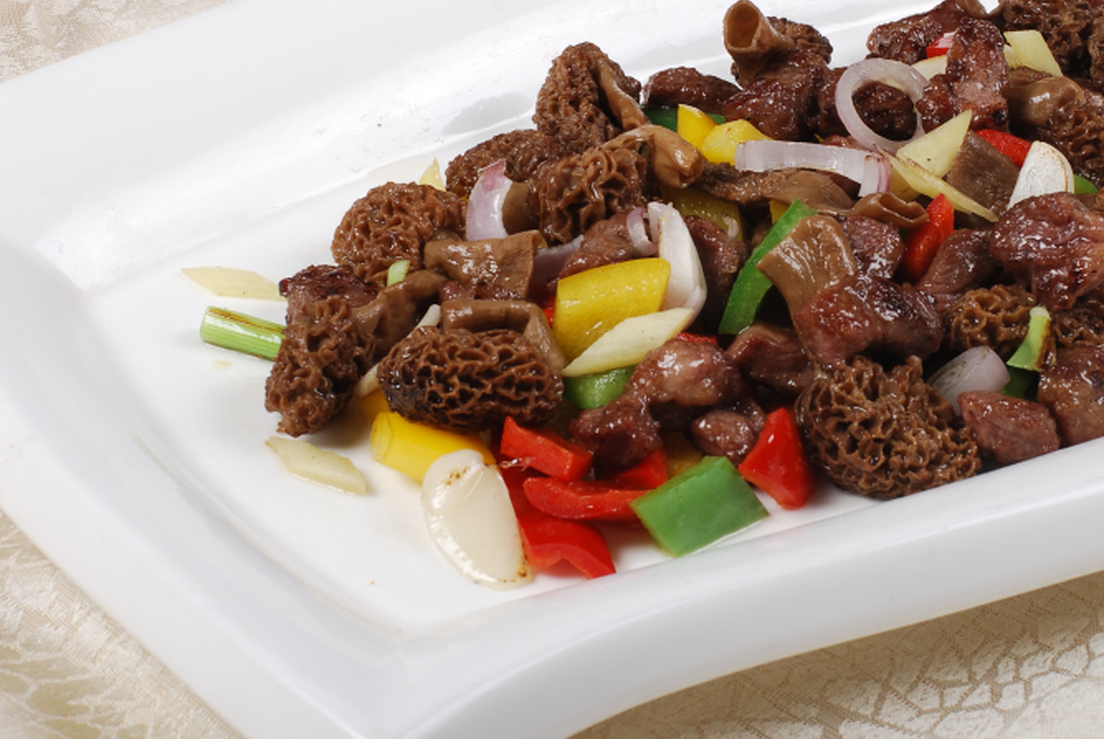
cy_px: 229
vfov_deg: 11.9
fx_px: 3530
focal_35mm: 115
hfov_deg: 17.7
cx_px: 765
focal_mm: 50
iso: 100
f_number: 14
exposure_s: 1/160
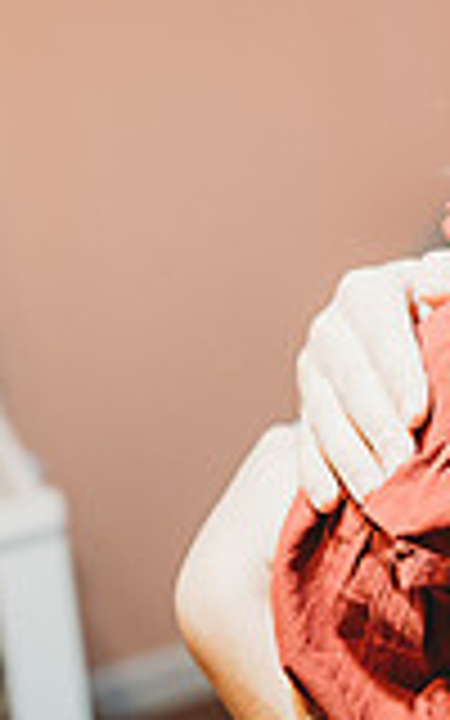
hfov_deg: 17.8
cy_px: 238
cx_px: 558
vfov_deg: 29.6
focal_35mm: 69
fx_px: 1354
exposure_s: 1/160
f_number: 1.8
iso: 1250
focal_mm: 24
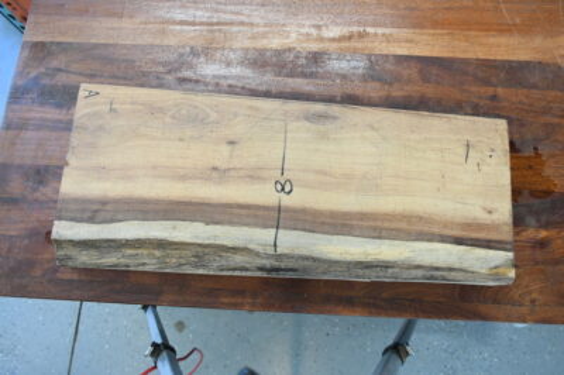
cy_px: 188
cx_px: 282
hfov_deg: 70.5
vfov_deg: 50.3
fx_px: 399
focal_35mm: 26
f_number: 3.5
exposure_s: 1/160
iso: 2500
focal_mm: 17
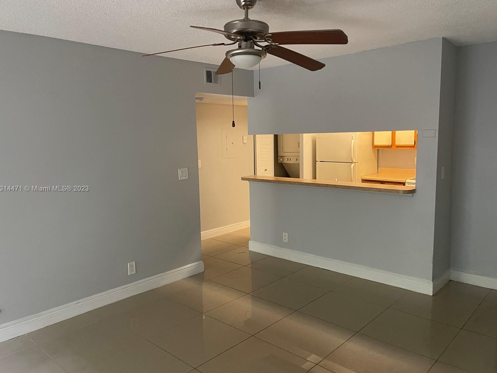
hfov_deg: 65.3
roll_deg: +0.8
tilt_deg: -7.7
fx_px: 388
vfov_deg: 51.4
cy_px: 189
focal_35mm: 27
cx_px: 244
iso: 320
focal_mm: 5.1
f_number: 1.6
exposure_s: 1/60
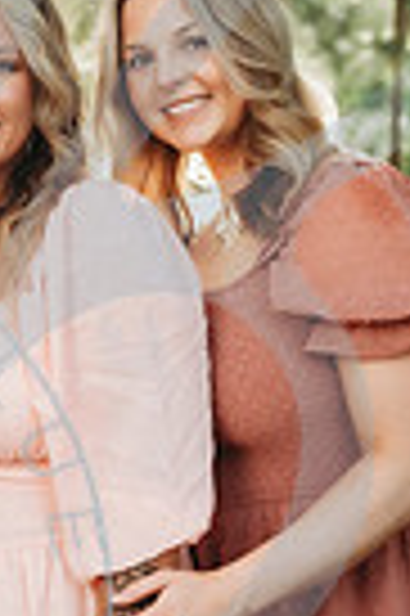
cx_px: -104
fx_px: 1918
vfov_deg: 18.3
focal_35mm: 112
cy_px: 265
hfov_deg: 11.9
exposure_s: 1/200
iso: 80
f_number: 2.8
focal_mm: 34
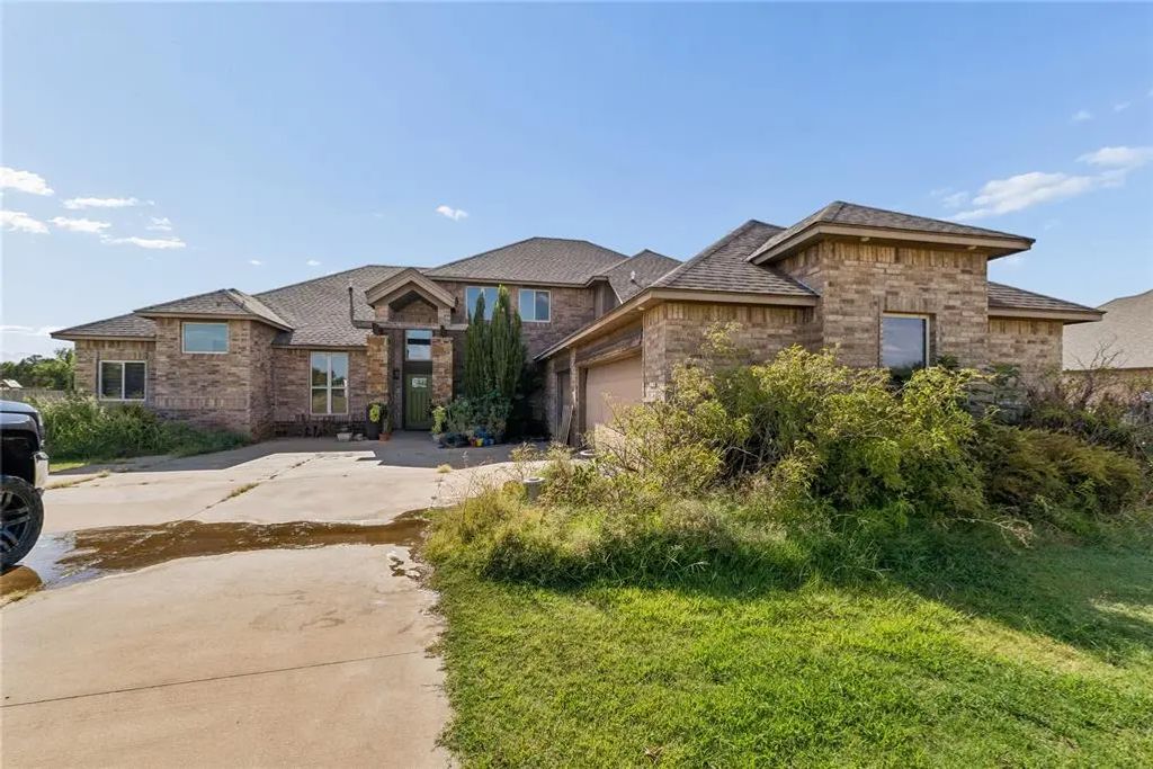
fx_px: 480
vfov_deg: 77.3
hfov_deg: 100.4
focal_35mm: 15
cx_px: 576
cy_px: 384
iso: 200
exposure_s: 1/1600
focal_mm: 10
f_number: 8
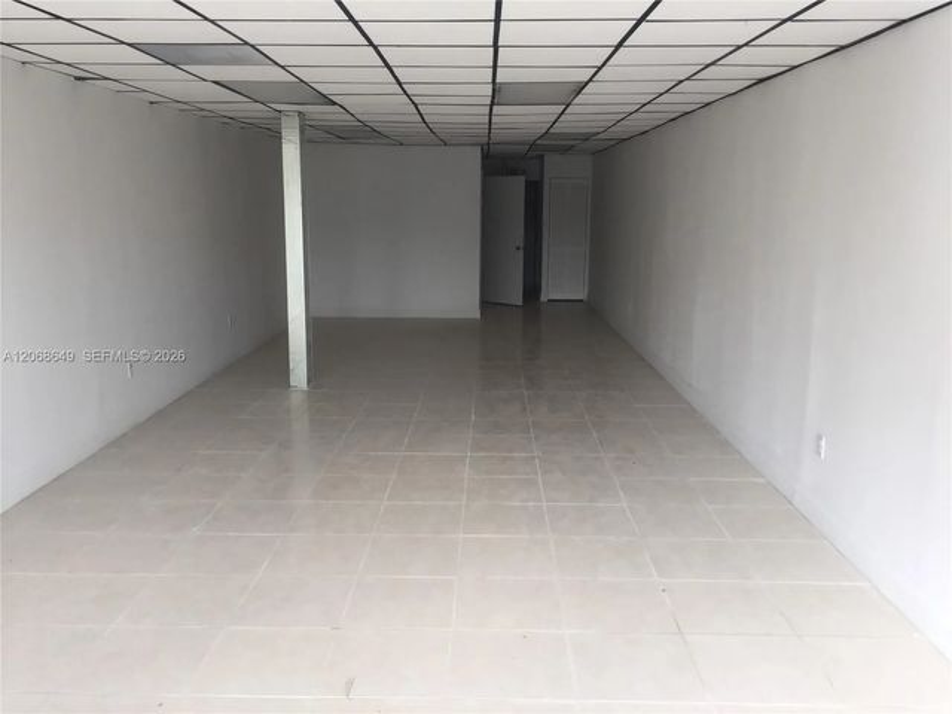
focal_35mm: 29
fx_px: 798
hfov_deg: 61.7
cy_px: 357
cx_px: 476
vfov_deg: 48.2
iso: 50
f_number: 2.2
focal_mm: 4.15
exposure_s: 1/120
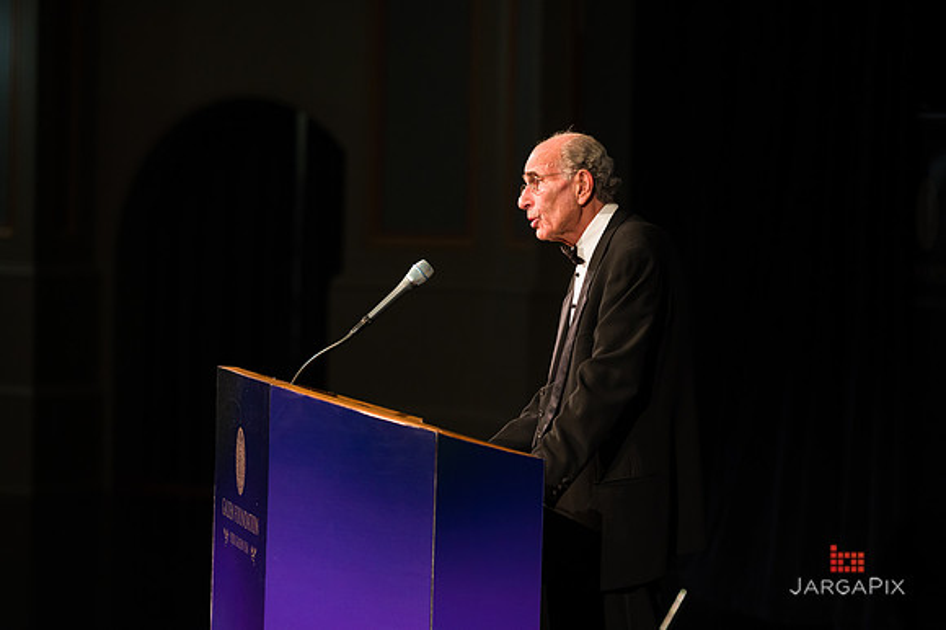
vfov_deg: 9.5
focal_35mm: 145
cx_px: 473
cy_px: 315
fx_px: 3808
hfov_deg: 14.2
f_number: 3.2
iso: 3200
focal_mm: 145
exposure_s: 1/125
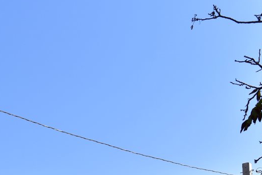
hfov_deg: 18.0
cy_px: 219
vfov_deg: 12.4
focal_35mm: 108
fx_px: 786
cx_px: -52
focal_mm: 38
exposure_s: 1/500
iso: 100
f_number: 5.6
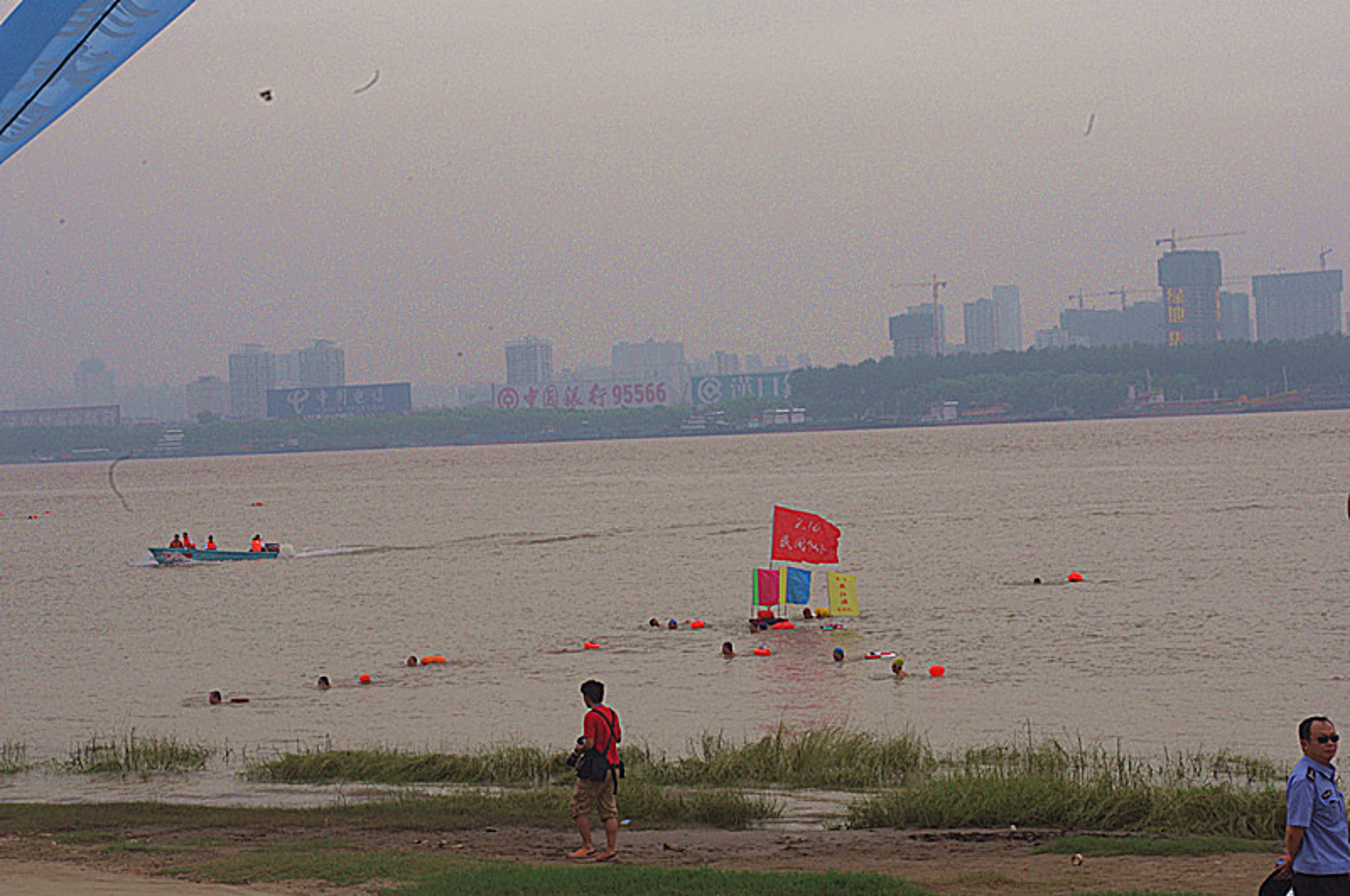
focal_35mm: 82
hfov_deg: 24.8
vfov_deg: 16.6
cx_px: 675
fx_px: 3071
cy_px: 448
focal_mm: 55
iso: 200
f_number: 25
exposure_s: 1/125
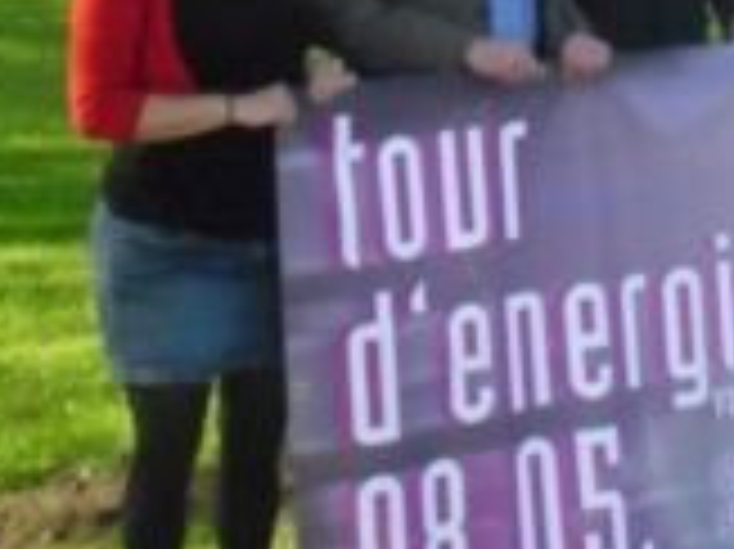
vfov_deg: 16.5
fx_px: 1822
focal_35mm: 86
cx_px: 869
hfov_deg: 21.3
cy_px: -94
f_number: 8.4
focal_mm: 6.3
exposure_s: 1/350
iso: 800
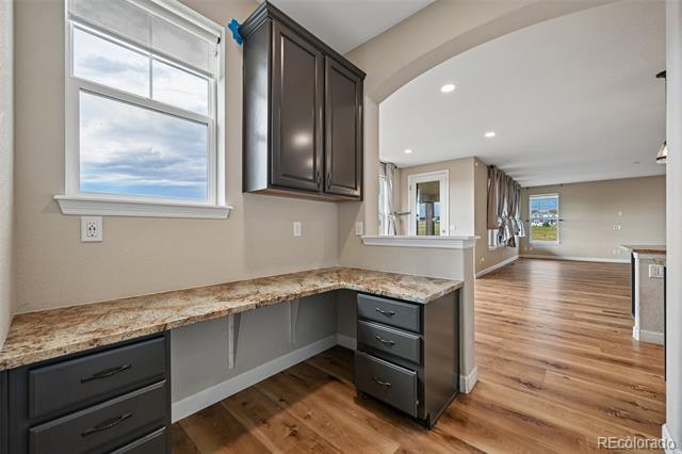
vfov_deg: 81.1
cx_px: 341
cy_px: 227
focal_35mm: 14
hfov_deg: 104.3
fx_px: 265
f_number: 9
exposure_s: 1/15
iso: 125
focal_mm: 14
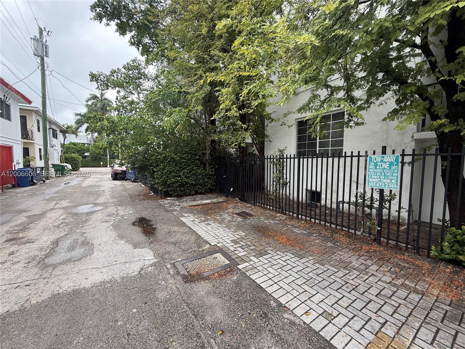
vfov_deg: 85.7
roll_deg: -0.8
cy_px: 174
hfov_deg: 102.1
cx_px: 232
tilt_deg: -3.4
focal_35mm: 14
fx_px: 188
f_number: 2.2
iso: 64
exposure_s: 1/99
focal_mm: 2.22
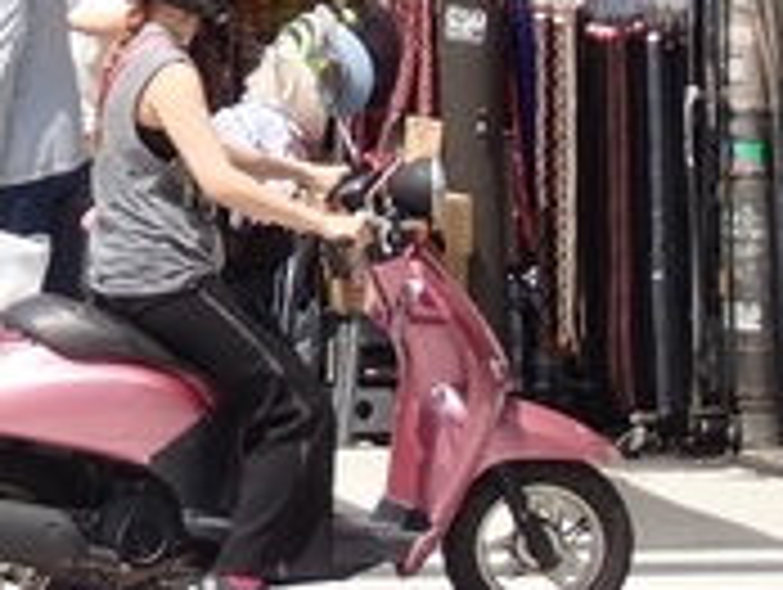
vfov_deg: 5.0
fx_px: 6637
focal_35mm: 293
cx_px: -522
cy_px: -396
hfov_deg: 6.6
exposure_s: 1/200
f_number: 6.3
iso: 100
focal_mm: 15.41
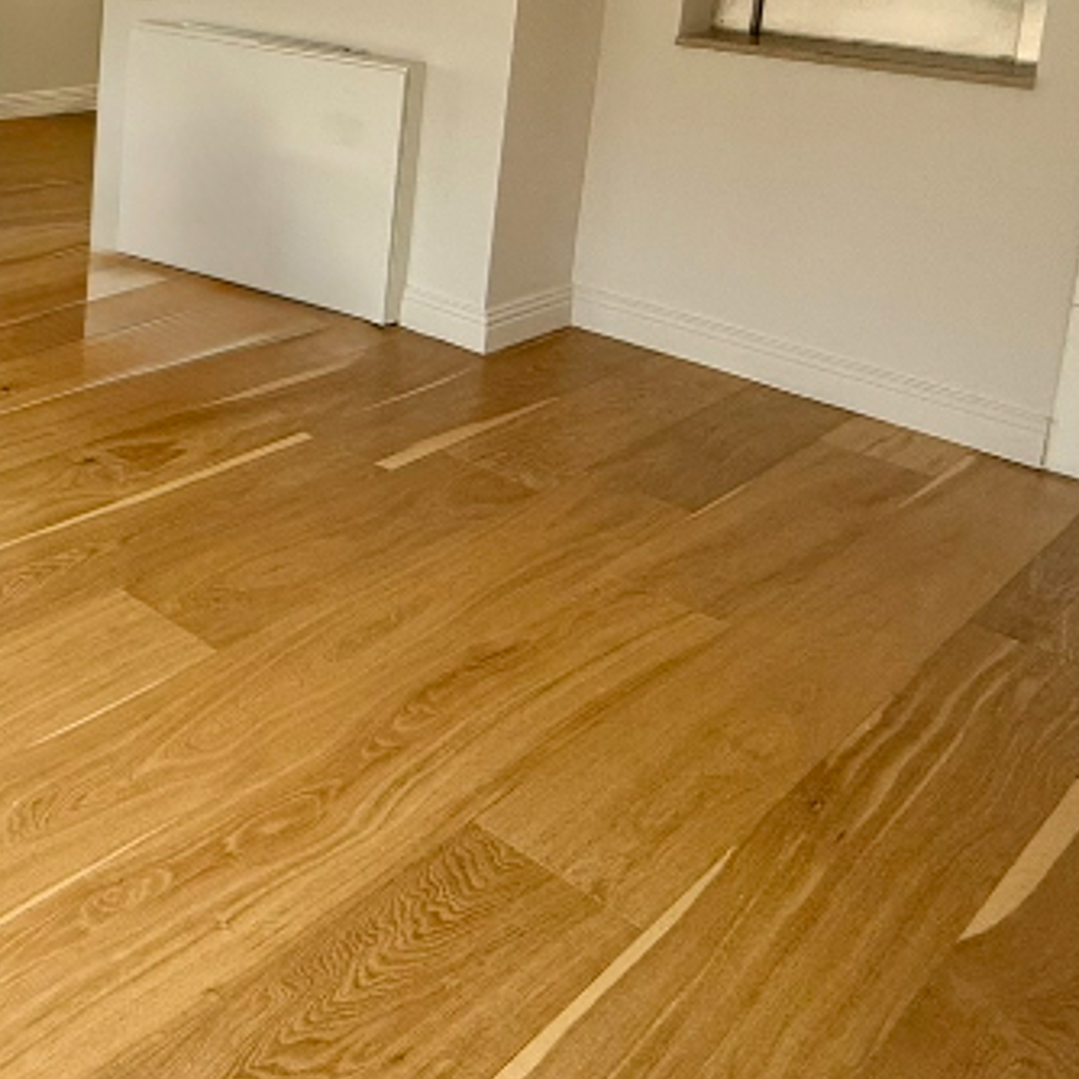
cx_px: -249
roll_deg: -1.3
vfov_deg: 39.9
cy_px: 19
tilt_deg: -6.5
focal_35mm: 37
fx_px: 1305
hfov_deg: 34.7
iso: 100
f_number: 2.2
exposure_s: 1/99
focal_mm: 2.22
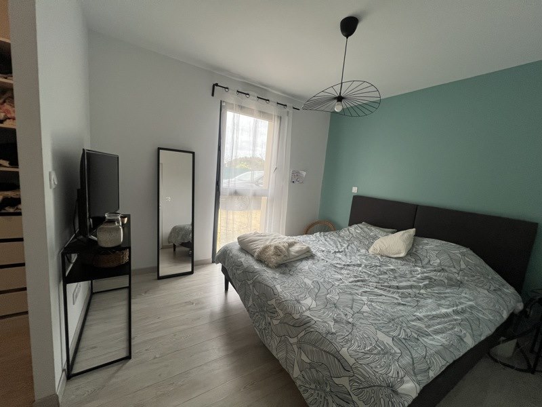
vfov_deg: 89.9
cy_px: 204
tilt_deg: -7.8
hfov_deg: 106.2
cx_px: 271
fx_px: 204
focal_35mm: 13
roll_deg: -4.7
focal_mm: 1.57
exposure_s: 1/100
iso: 125
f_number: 1.8
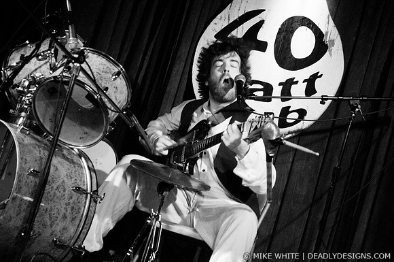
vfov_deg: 13.0
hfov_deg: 19.5
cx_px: 197
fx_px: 1148
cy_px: 131
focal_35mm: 105
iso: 1600
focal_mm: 70
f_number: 2.8
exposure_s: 1/60
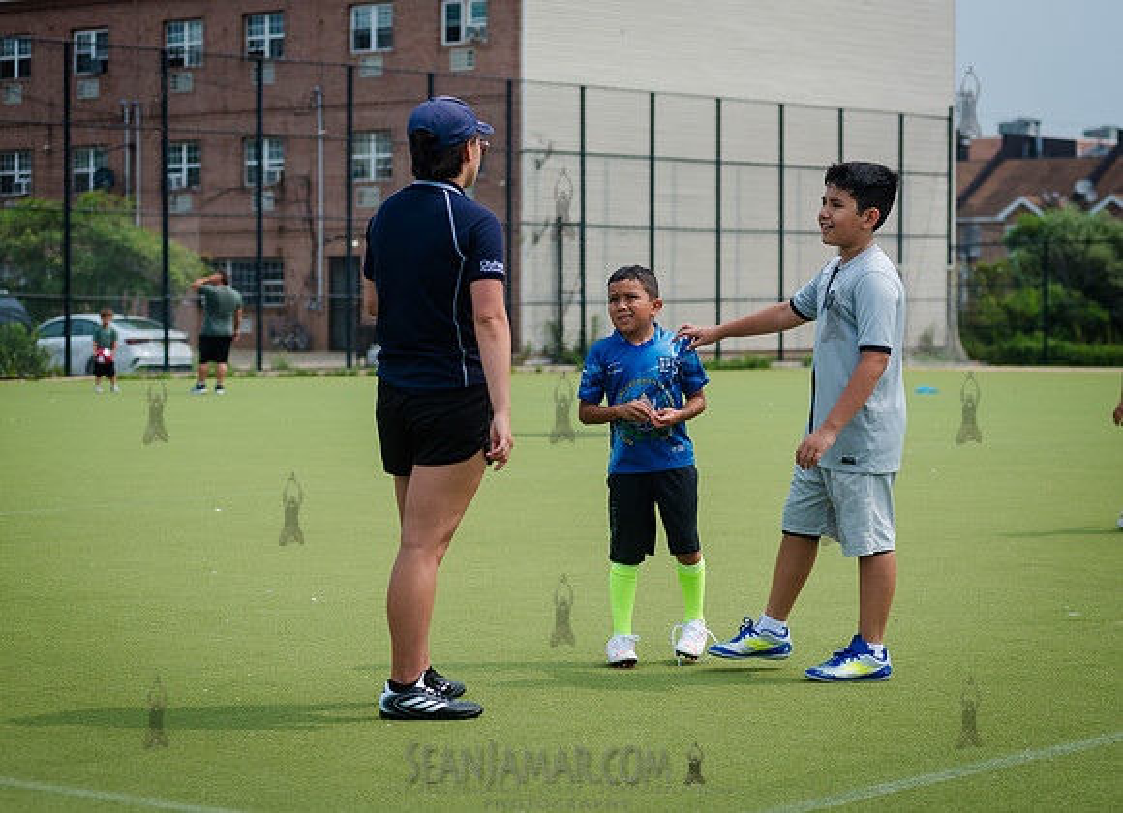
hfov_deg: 21.3
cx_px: 637
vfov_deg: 15.5
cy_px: 383
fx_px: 2986
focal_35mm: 93
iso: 250
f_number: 4
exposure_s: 1/2000
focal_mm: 80
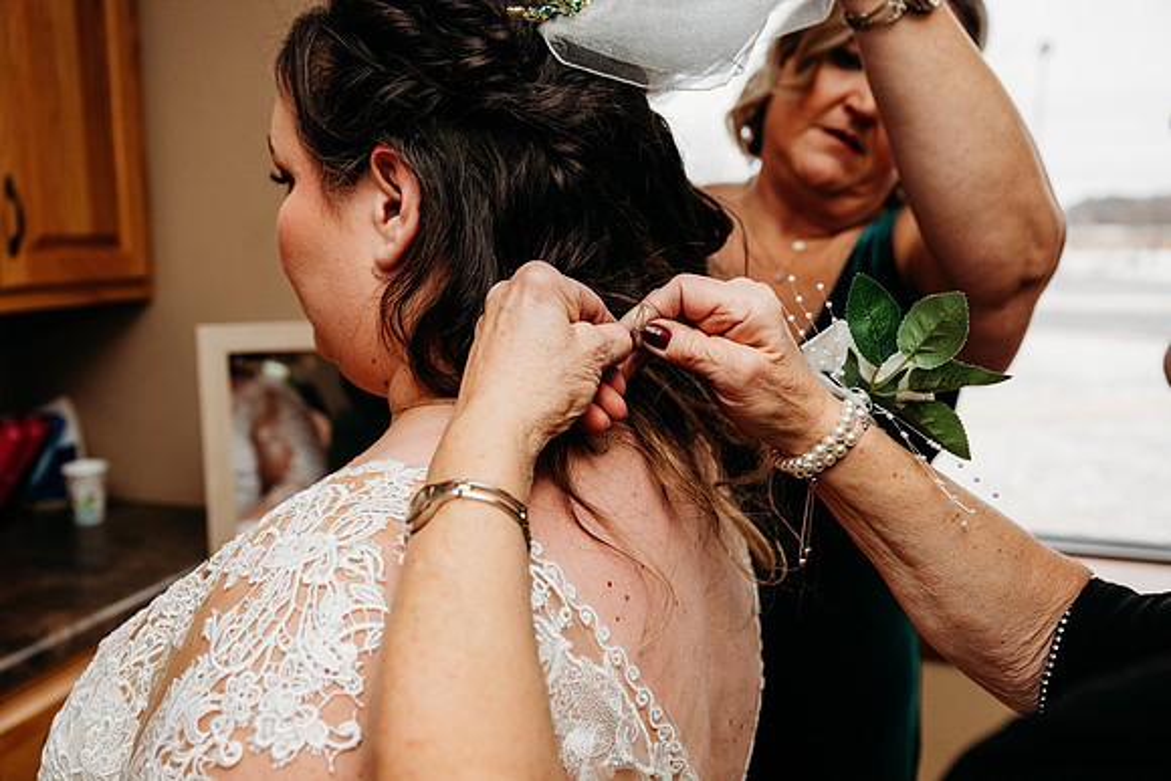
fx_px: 1106
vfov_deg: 38.9
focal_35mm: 34
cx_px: 586
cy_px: 390
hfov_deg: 55.8
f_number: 4.5
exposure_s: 1/200
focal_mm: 34
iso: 1250
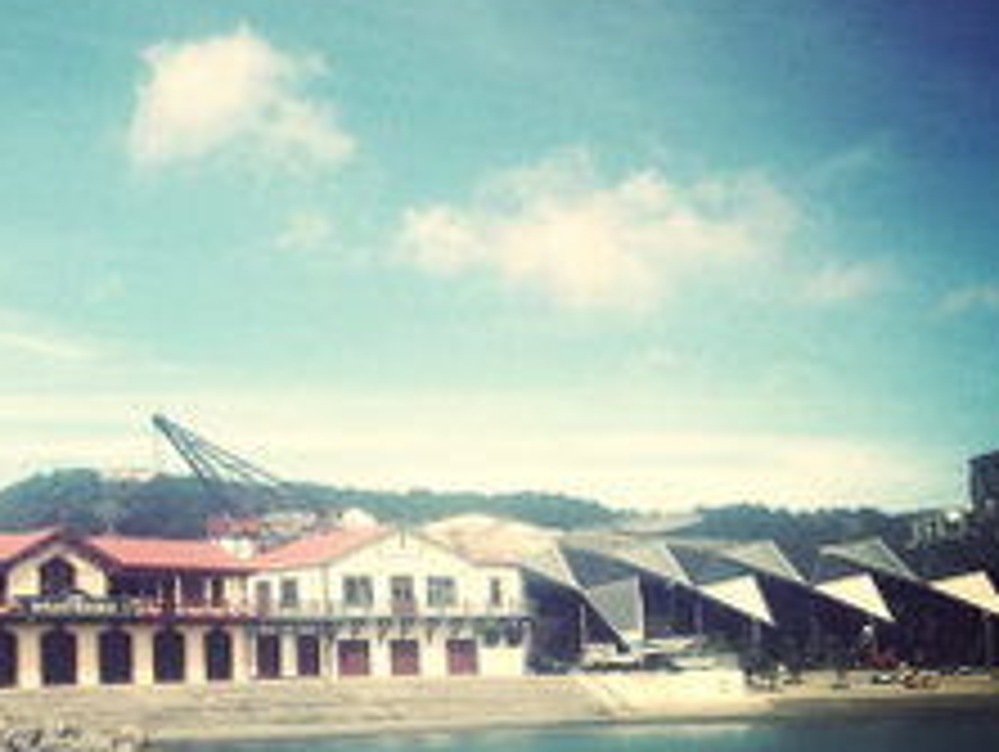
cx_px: 162
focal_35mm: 63
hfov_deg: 29.8
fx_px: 1820
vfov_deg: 23.3
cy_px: 432
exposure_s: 1/2123
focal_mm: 4.28
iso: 50
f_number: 2.4
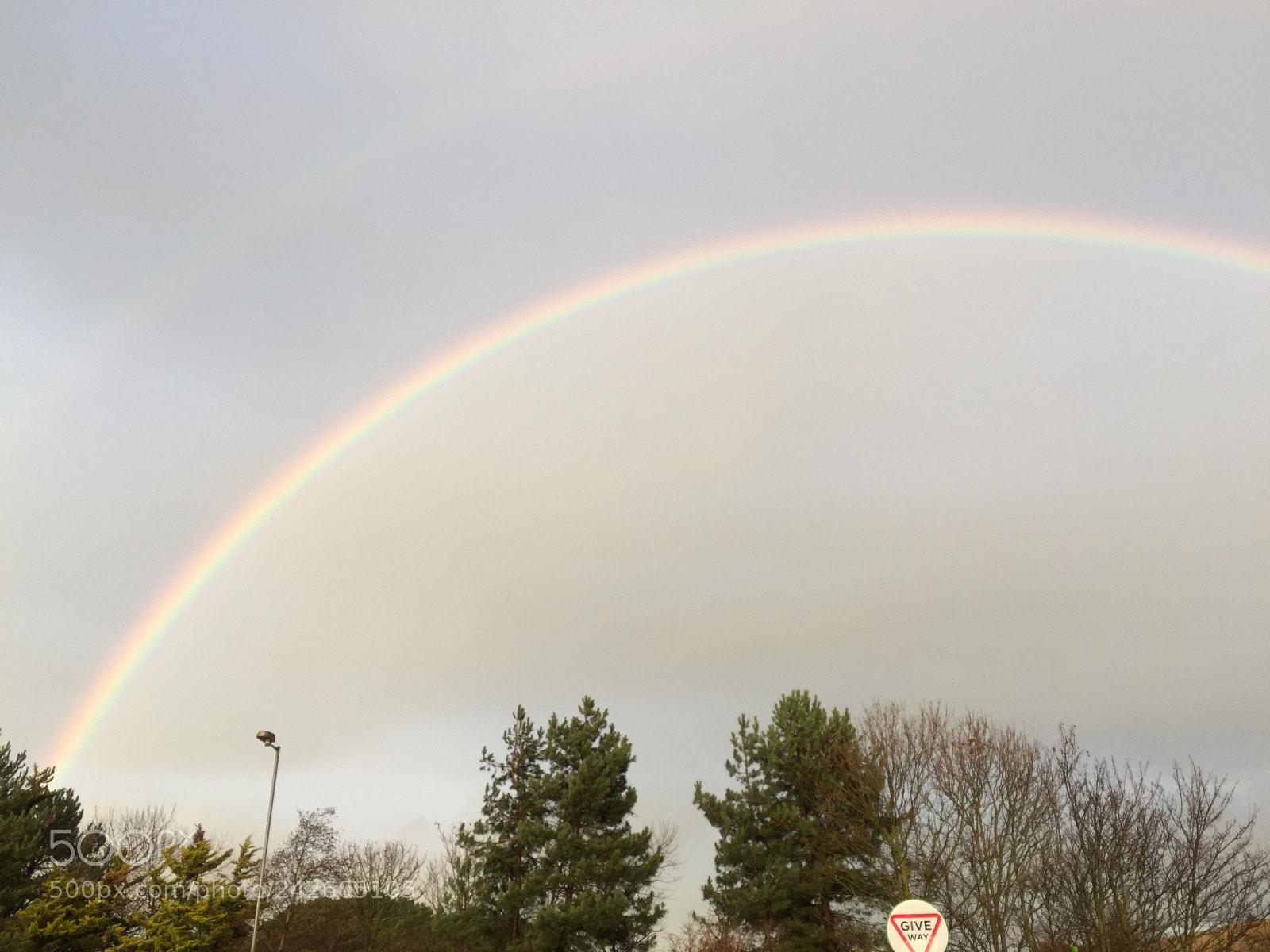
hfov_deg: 61.7
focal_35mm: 29
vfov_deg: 48.2
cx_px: 635
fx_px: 1064
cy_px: 476
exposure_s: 1/324
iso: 32
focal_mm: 4.15
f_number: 2.2
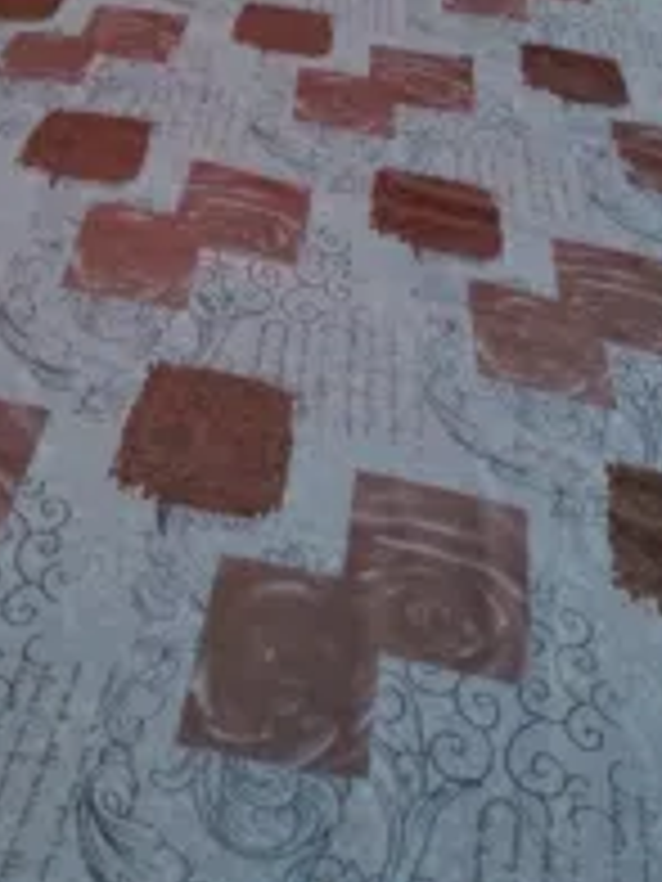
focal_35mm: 49
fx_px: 1249
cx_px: 180
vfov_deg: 37.7
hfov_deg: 29.3
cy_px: 194
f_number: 4.5
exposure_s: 1/25
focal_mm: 5.25
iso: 2644
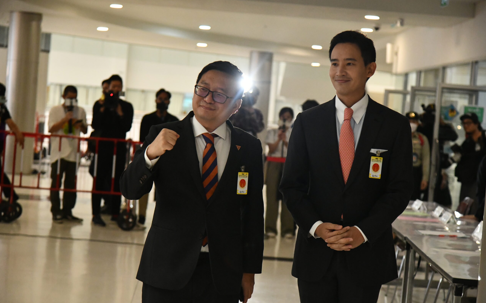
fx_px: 1152
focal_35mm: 87
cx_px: 243
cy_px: 153
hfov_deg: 23.8
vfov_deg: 15.0
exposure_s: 1/320
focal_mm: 85
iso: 8000
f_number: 5
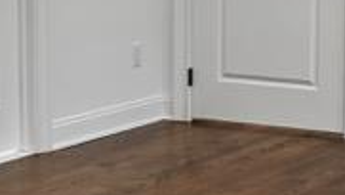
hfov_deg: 13.6
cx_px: 480
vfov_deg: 8.0
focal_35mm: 151
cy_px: 24
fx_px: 1382
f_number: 4
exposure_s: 1/15
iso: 125
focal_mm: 24
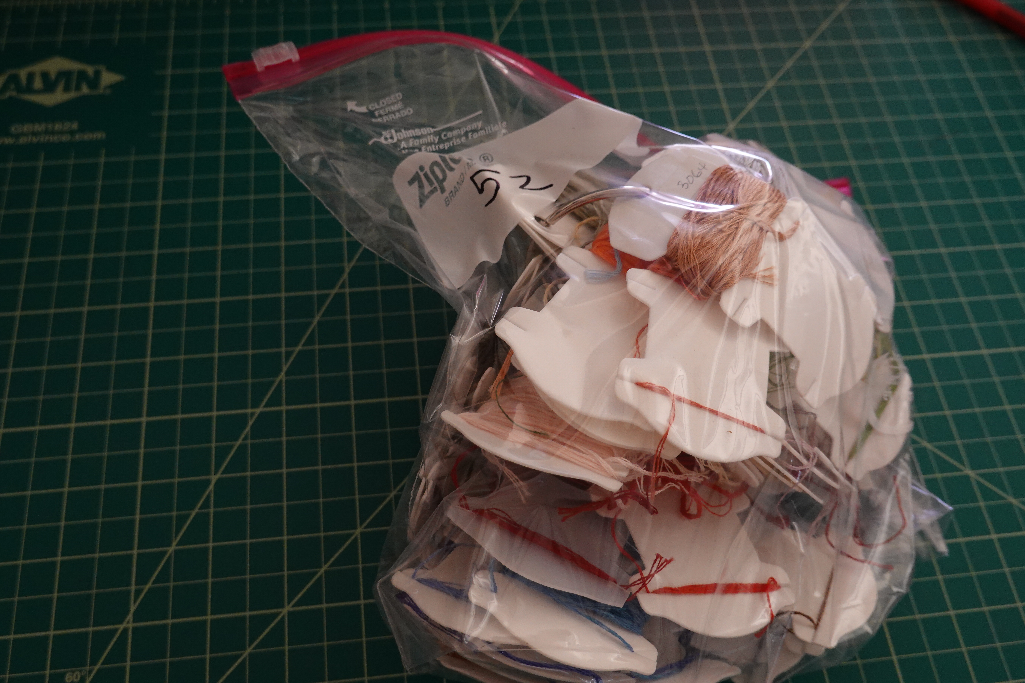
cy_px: 342
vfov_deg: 37.9
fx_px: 996
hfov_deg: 54.4
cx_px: 512
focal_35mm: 35
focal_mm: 13.03
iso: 800
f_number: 3.5
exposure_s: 1/20
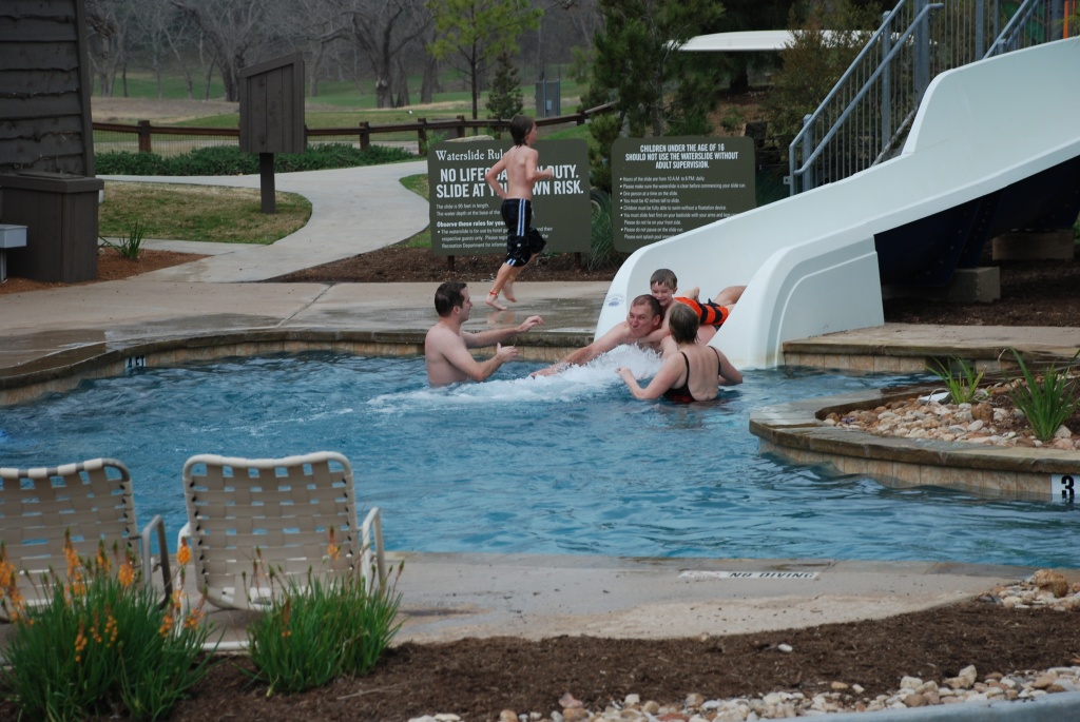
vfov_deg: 11.4
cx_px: 540
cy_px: 361
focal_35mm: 120
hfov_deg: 17.0
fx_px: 3604
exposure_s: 1/500
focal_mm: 80
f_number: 5.6
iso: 250
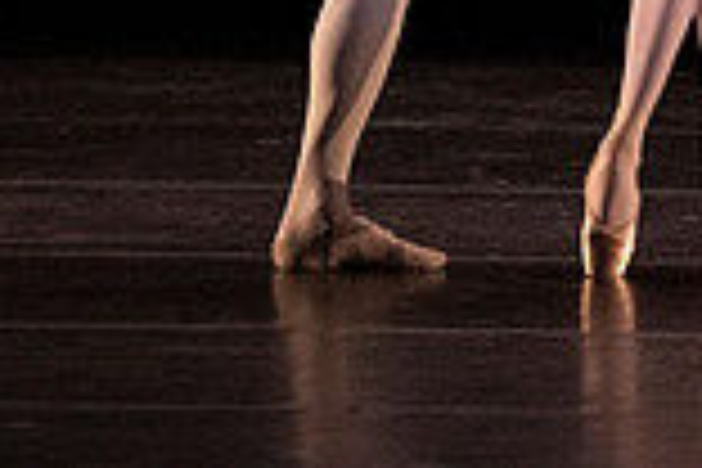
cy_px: -394
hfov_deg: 1.5
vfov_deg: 1.0
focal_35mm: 1343
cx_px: 711
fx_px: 26186
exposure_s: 1/400
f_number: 5.6
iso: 20000
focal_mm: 361
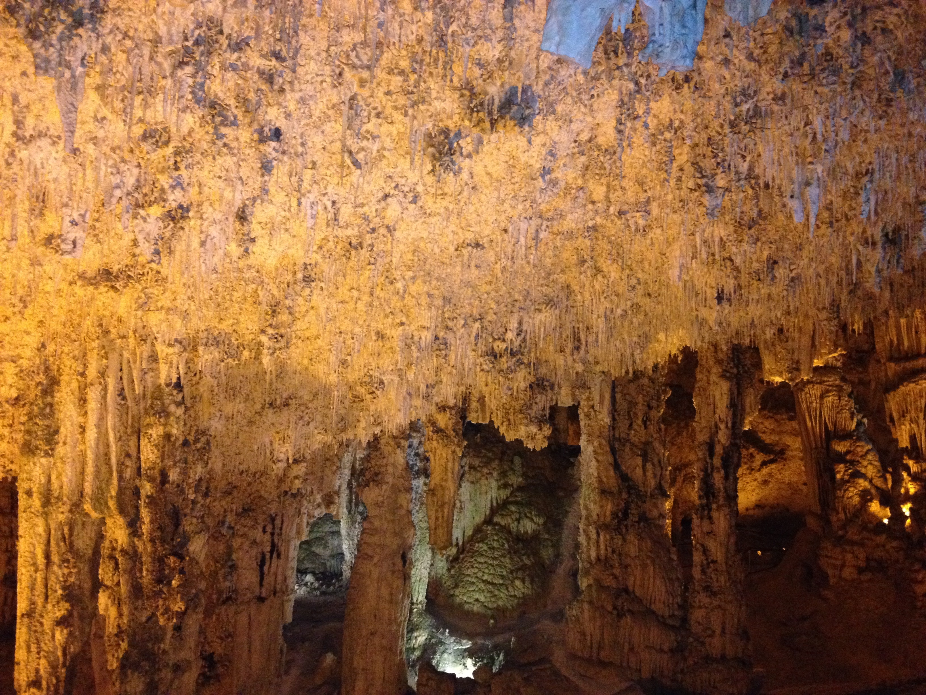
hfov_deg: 52.6
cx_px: 463
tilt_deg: +2.6
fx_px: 936
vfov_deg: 40.7
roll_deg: -1.6
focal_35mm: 35
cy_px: 348
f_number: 2.4
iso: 400
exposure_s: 1/20
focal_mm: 4.28
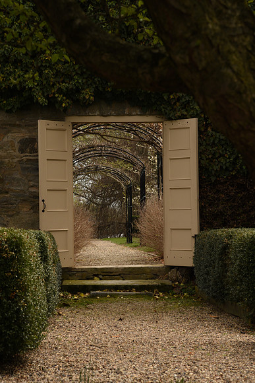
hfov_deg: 11.4
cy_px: 192
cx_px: 128
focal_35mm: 120
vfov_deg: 17.1
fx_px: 1274
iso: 280
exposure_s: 1/100
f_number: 9
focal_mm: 120
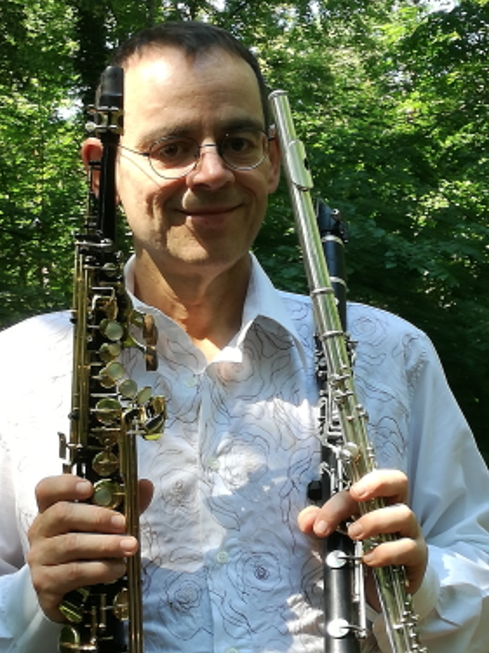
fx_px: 1451
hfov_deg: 19.1
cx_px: 230
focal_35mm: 77
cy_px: 360
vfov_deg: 25.3
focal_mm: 3.79
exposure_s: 1/112
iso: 50
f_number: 2
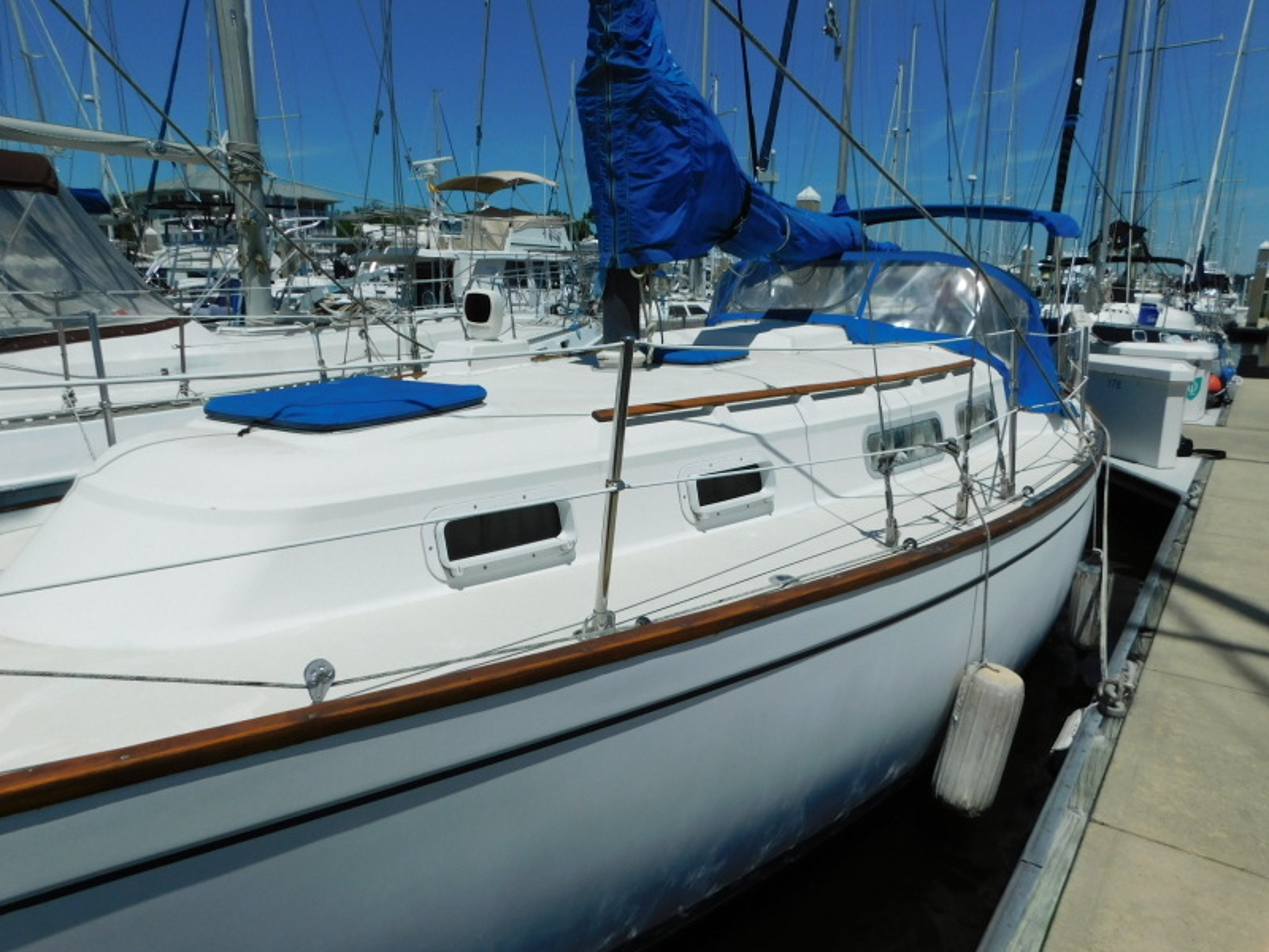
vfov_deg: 56.8
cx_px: 634
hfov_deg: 71.6
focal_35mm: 24
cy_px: 476
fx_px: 880
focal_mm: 4.1
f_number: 6
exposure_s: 1/1500
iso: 125
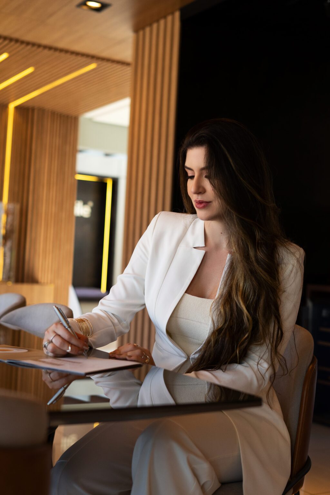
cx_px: 165
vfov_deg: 39.6
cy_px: 248
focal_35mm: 50
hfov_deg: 27.0
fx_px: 687
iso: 400
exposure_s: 1/400
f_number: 2.8
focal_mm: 50
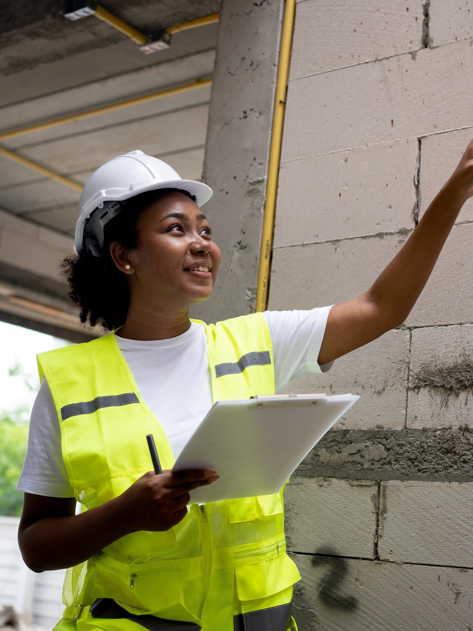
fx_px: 929
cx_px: 329
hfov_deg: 28.3
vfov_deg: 37.5
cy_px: 318
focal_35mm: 51
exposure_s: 1/320
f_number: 2.5
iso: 100
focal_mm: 35
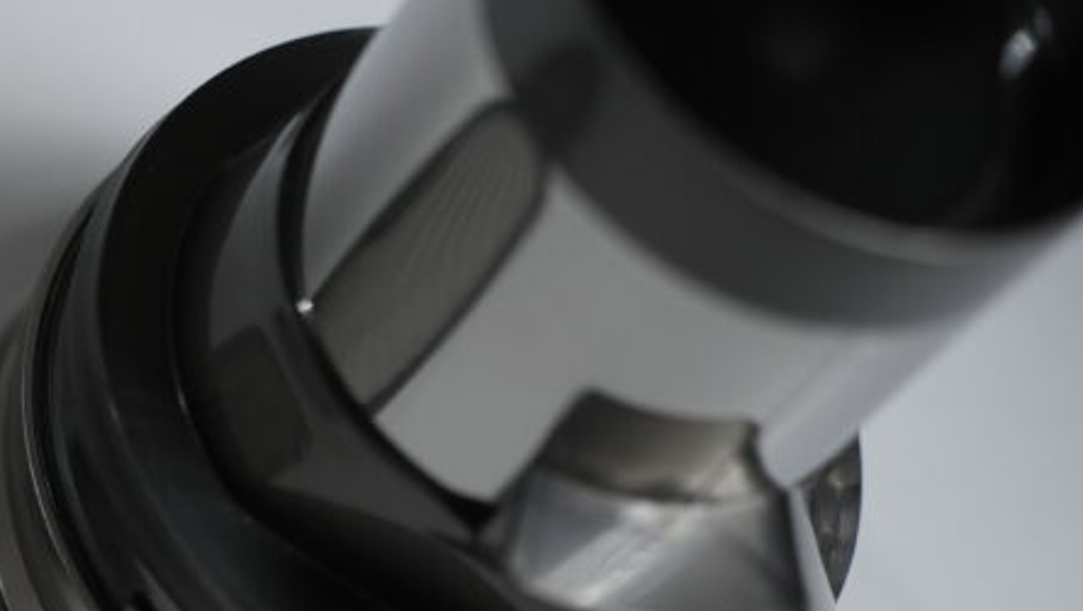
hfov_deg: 17.7
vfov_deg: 10.3
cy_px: 515
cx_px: 2
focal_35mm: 118
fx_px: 3391
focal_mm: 49
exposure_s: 1/250
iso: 800
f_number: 2.8
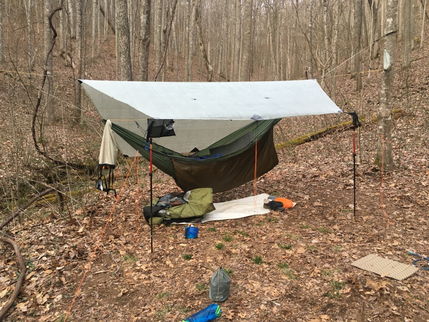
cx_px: 214
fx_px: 359
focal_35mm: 29
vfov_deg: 48.2
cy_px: 161
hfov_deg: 61.7
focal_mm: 4.15
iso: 25
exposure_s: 1/30
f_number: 2.2
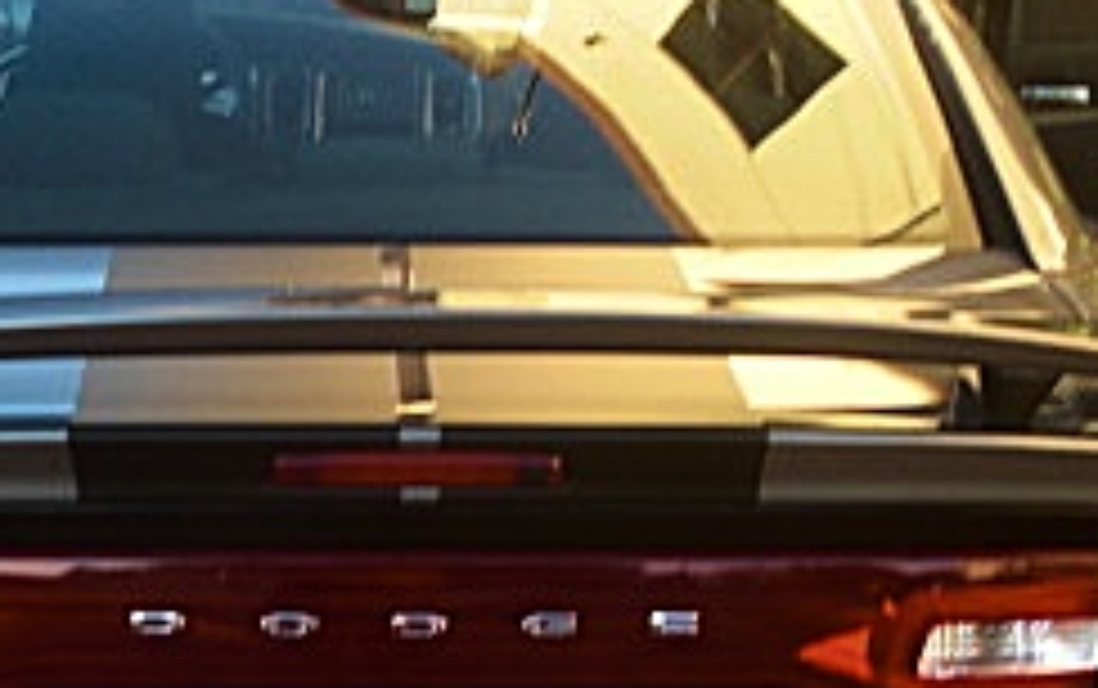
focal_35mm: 100
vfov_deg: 13.1
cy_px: 441
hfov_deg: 20.7
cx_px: 333
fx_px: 2995
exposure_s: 1/80
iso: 50
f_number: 2.8
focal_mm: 6.3
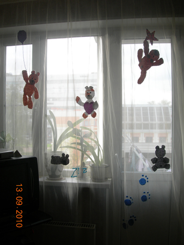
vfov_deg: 49.0
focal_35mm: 38
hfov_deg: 37.8
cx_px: 92
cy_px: 122
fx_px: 269
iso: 50
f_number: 4.8
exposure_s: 1/43.1
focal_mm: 7.8
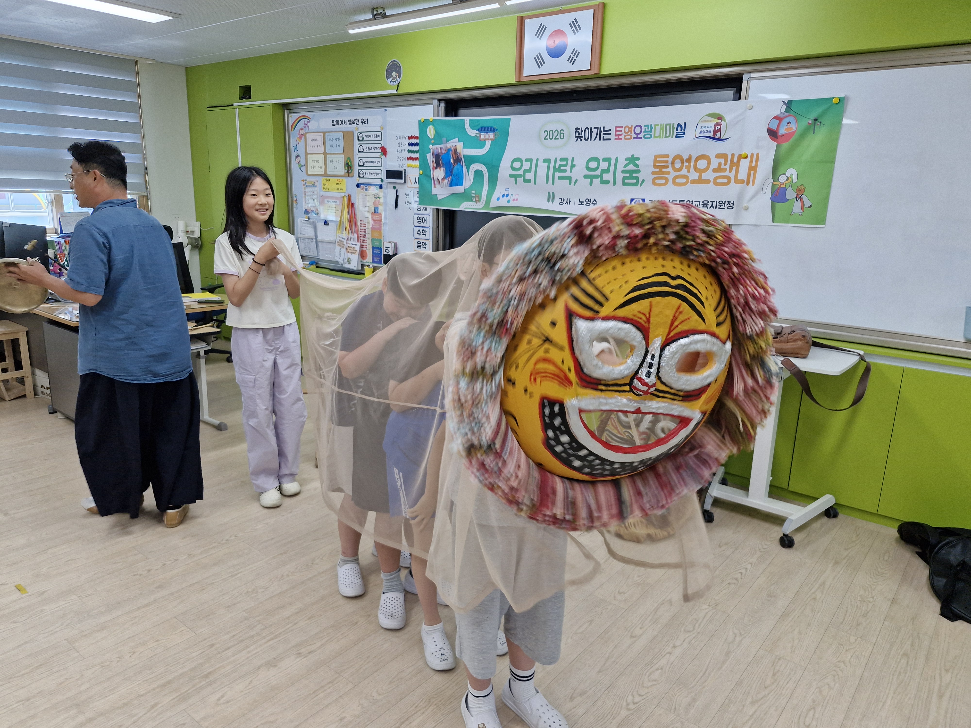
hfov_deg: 73.9
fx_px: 645
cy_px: 364
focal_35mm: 23
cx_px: 486
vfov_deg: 58.9
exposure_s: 1/120
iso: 80
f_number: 1.8
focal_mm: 5.54
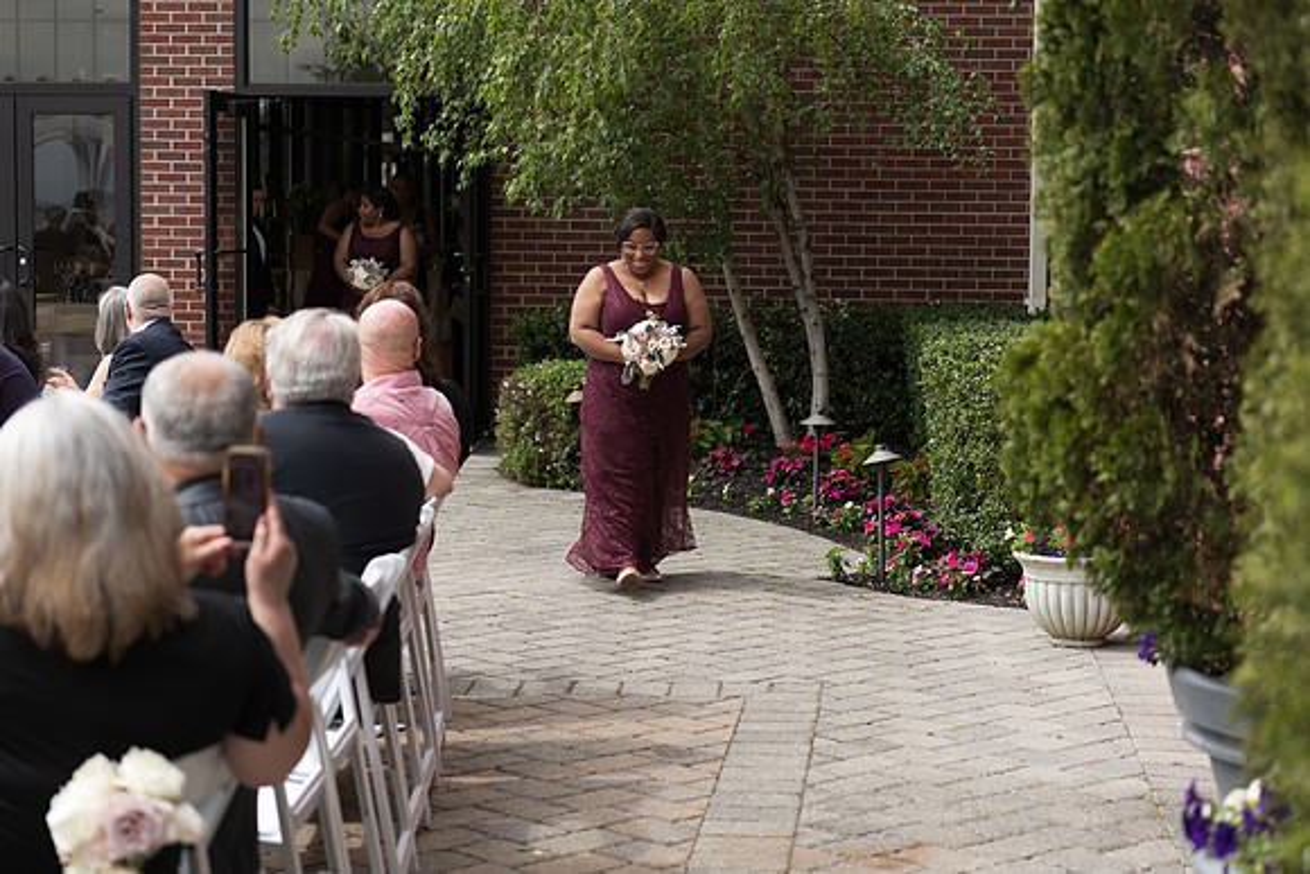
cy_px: 437
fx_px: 2548
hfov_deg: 28.8
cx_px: 655
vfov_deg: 19.5
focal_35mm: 70
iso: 64
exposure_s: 1/640
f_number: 2.8
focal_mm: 70
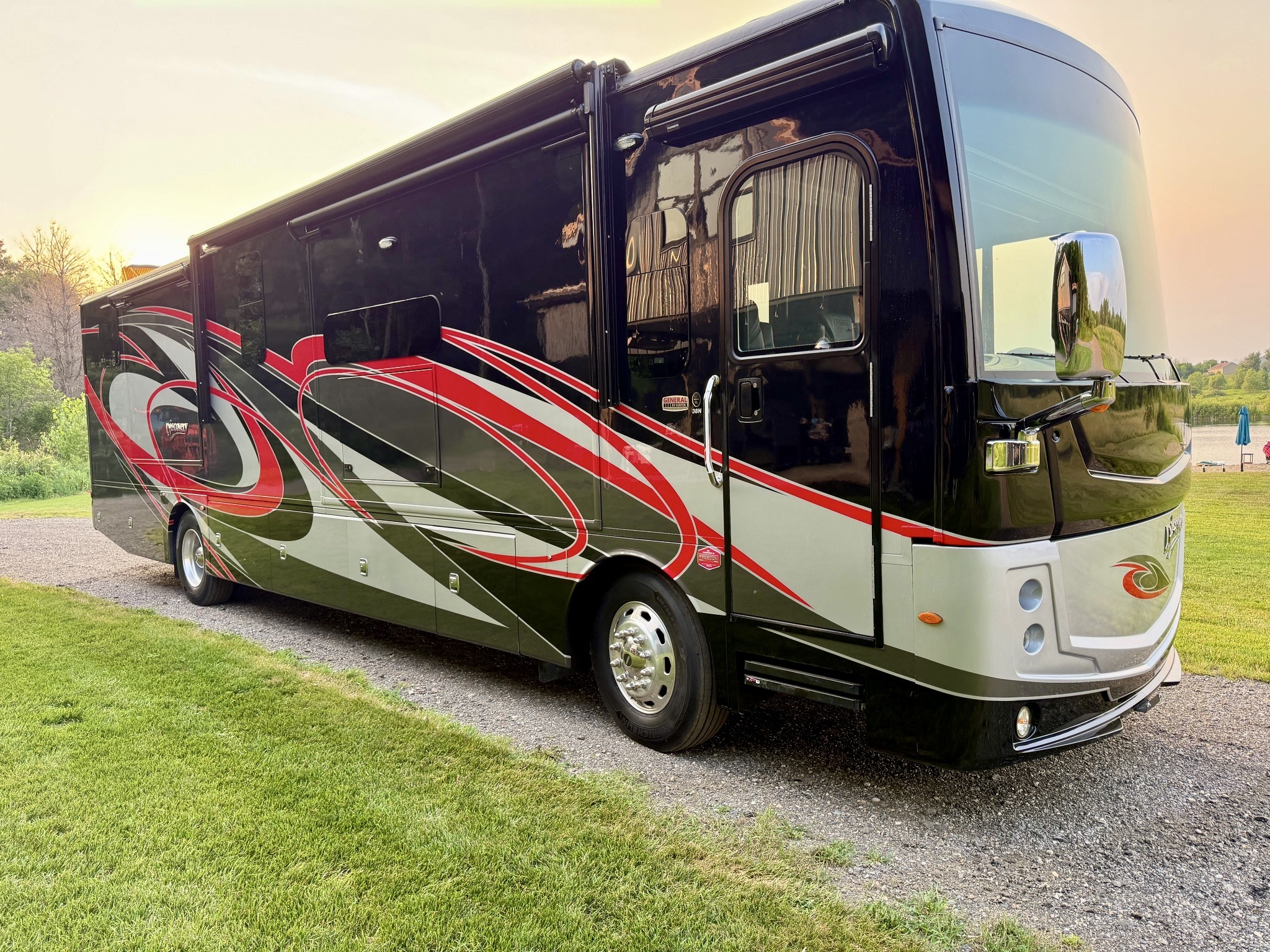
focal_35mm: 24
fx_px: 881
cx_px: 635
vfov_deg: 56.8
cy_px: 476
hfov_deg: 71.6
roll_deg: +1.9
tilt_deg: -3.0
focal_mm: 6.76
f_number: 1.78
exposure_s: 1/230
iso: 125
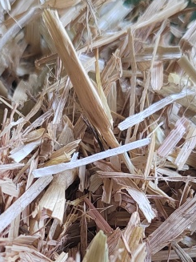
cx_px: 66
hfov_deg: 19.6
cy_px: 244
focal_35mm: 75
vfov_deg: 25.1
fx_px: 567
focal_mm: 5.52
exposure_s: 1/100
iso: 397
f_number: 1.9
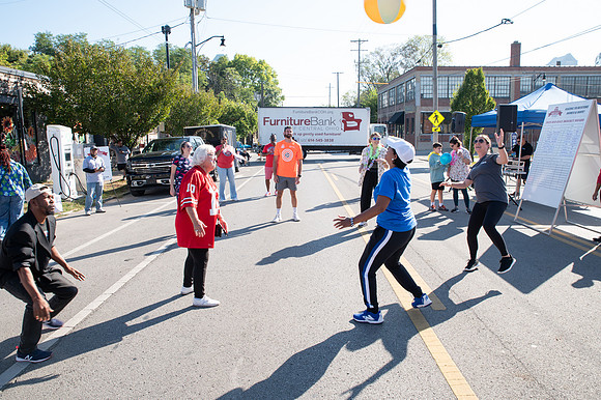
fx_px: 417
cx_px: 300
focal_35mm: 25
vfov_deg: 51.3
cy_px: 200
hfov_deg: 71.6
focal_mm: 24
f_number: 8
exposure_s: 1/200
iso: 250
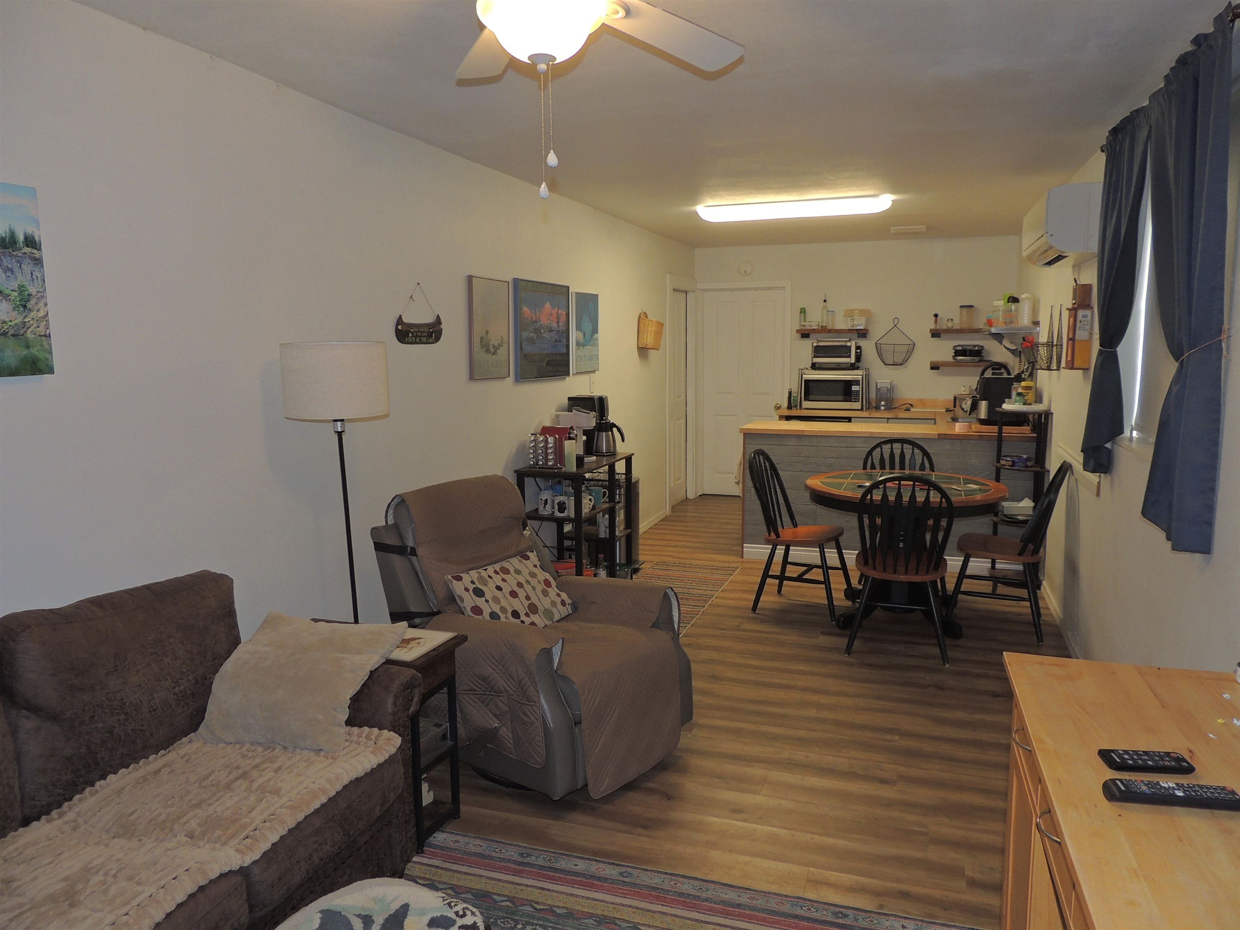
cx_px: 620
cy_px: 465
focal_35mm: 24
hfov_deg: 71.6
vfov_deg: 56.8
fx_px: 860
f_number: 3
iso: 200
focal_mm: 4.3
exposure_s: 1/30
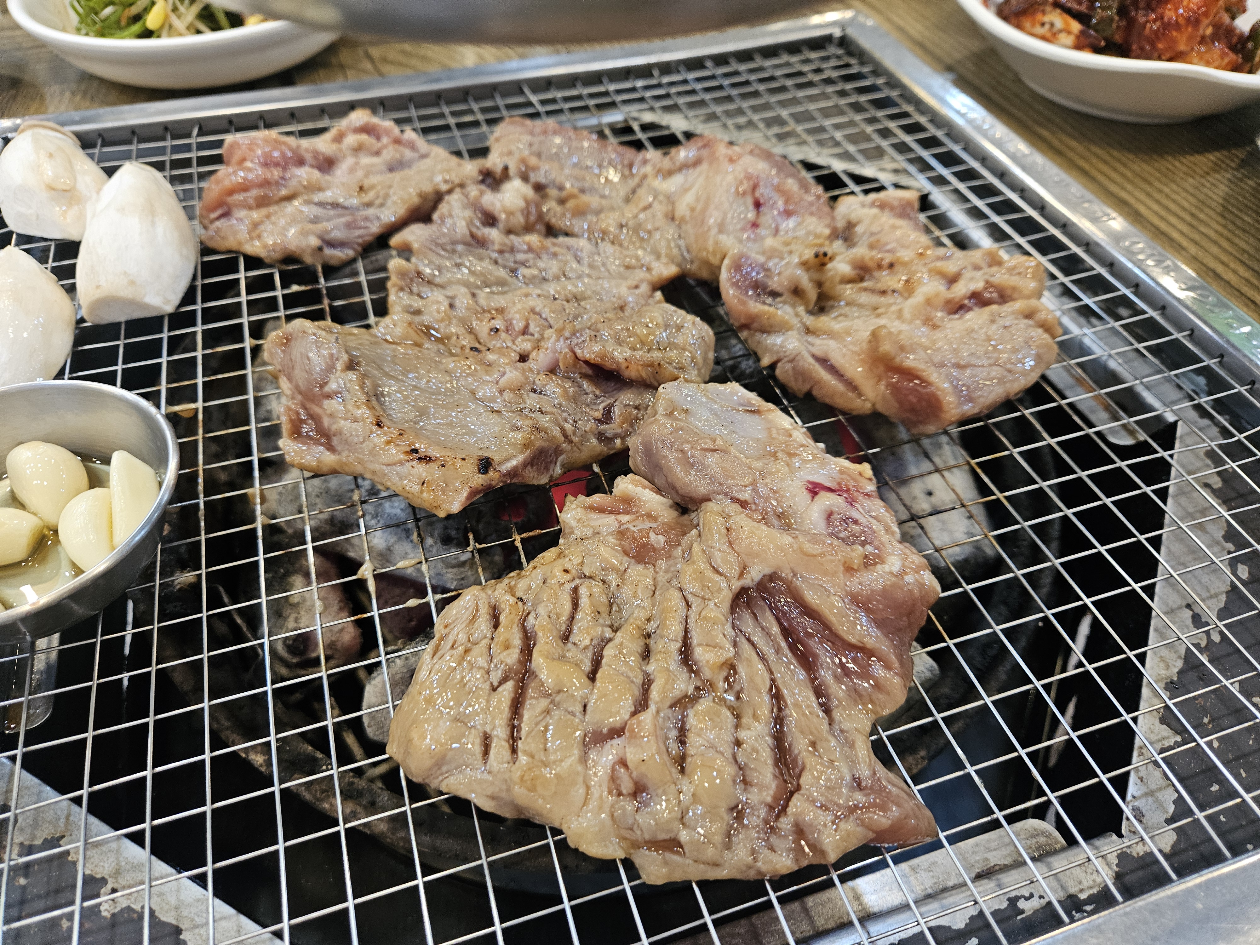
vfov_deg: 58.9
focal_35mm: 23
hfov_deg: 73.9
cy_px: 472
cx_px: 630
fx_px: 837
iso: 320
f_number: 1.8
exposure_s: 1/120
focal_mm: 5.4
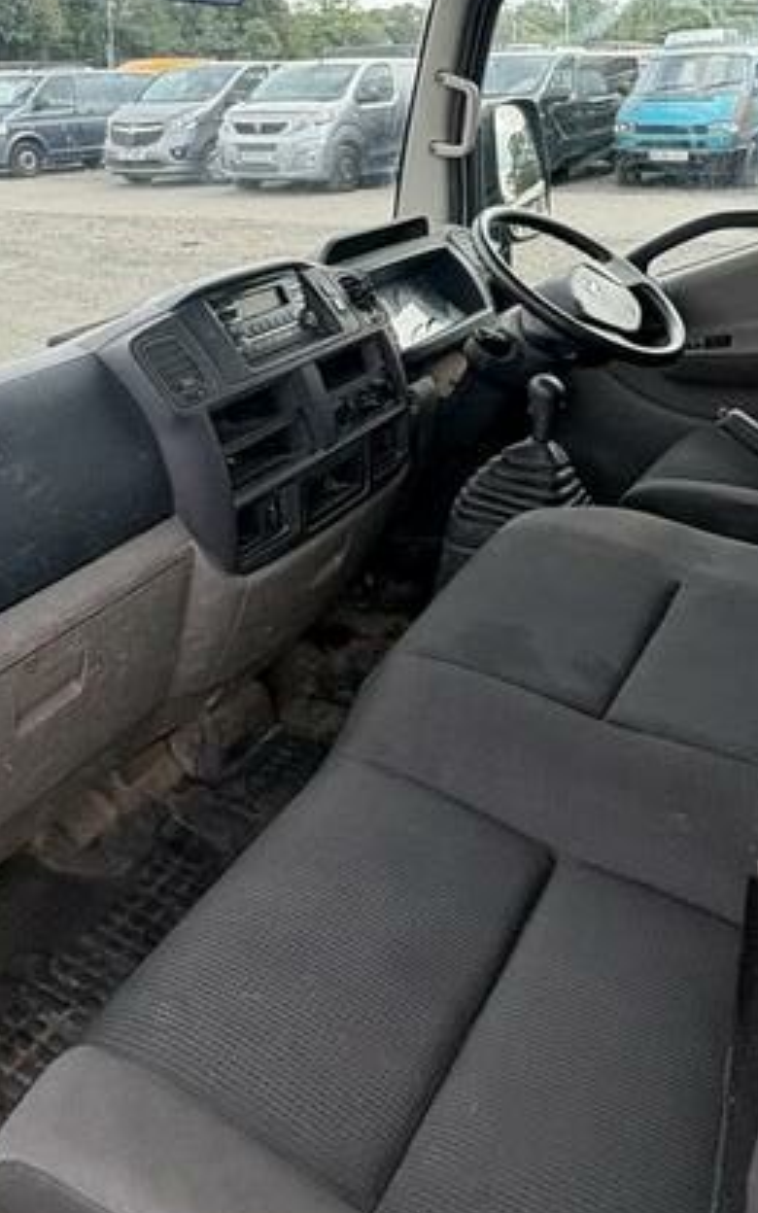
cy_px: 277
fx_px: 1058
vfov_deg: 56.2
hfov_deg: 39.3
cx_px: 431
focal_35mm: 32
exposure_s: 1/337
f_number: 2.2
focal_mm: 2.22
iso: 64
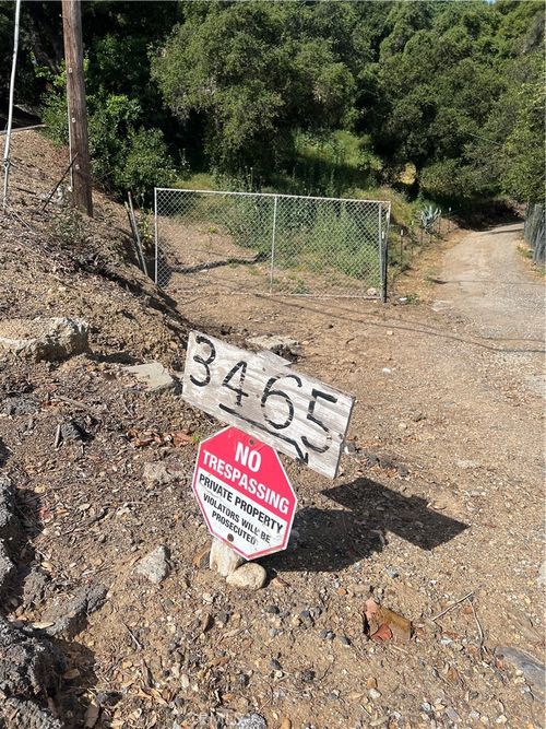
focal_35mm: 26
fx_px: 547
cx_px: 273
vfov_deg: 67.3
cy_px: 364
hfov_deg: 53.0
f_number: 1.5
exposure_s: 1/5319
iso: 50
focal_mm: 5.7
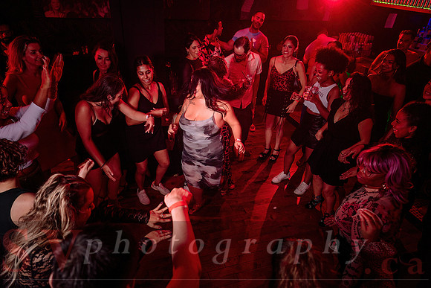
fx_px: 287
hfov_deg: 73.7
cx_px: 216
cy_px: 144
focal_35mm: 24
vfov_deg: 53.2
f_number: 3.2
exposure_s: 1/40
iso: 800
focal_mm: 24
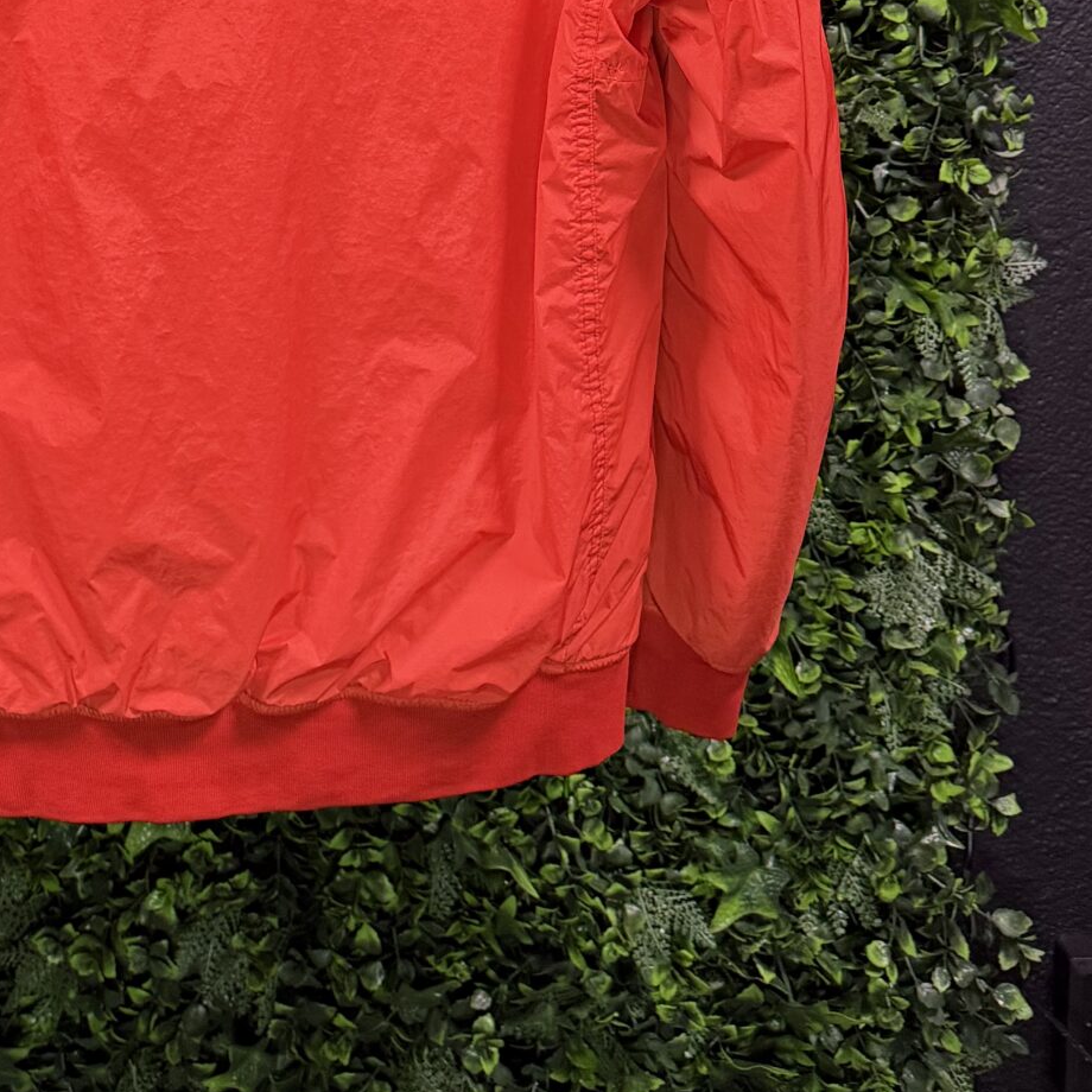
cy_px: -223
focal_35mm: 59
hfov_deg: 28.4
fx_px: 2106
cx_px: 201
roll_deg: +0.9
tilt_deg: -5.5
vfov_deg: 25.9
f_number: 1.78
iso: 400
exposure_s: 1/55
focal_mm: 6.76
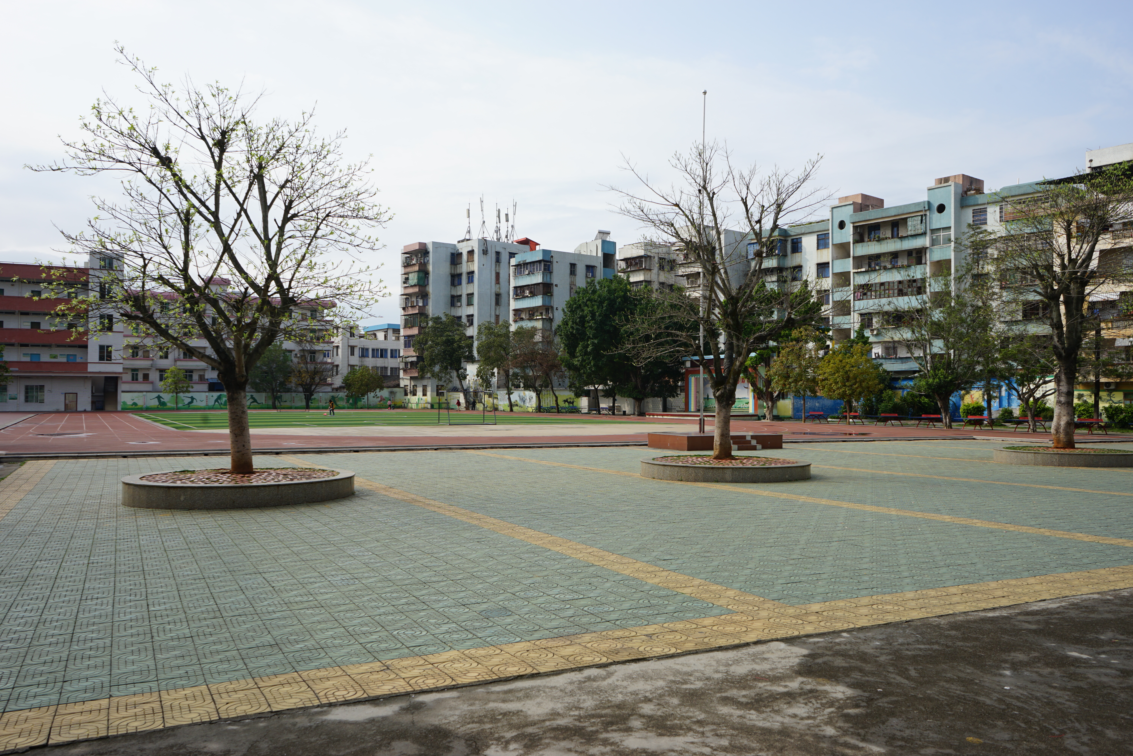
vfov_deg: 46.4
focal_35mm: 28
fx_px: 881
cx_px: 566
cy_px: 378
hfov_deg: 65.5
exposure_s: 1/125
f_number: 11
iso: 100
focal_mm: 28
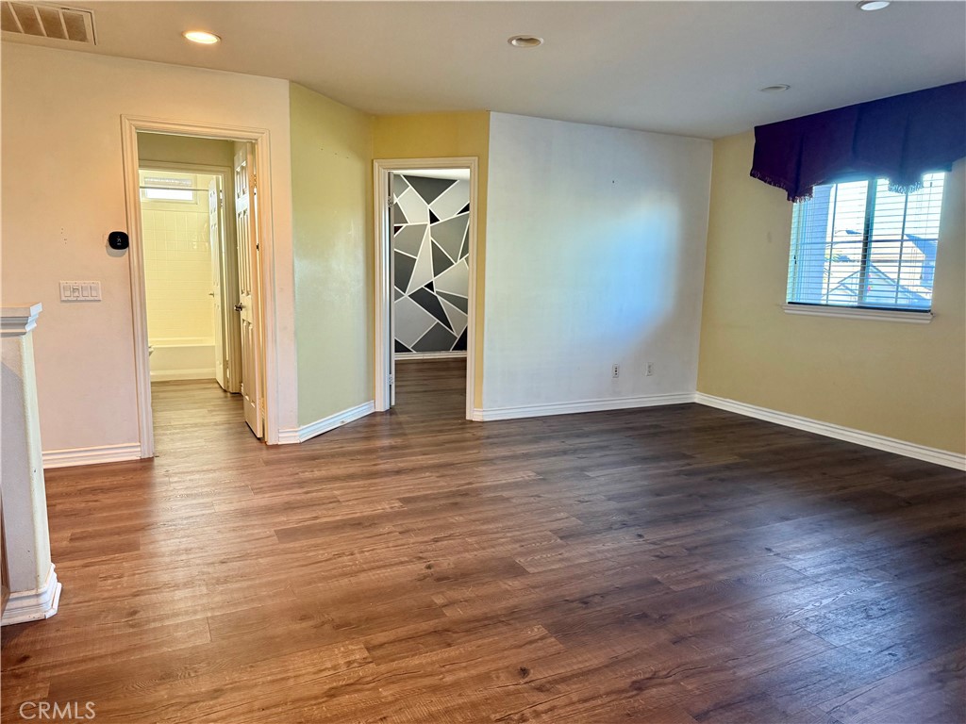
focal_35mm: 24
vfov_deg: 56.8
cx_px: 483
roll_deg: -1.6
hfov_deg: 71.6
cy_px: 362
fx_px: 670
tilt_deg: -7.7
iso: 320
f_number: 1.78
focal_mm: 6.76
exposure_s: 1/60
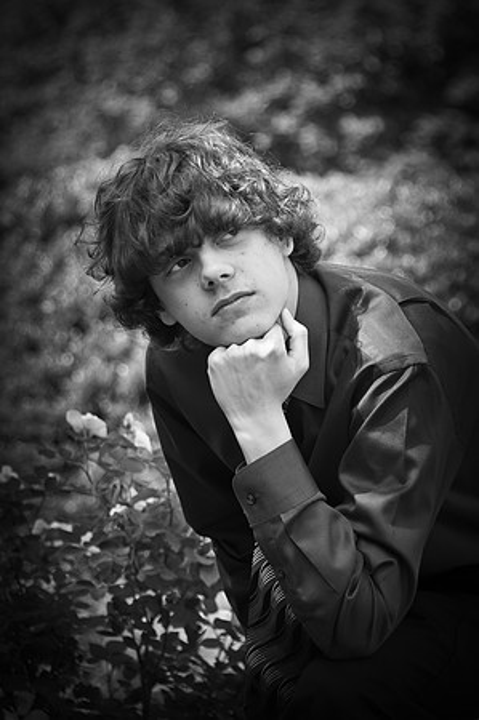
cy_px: 360
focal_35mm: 225
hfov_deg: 6.1
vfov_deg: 9.2
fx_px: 4501
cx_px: 240
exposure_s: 1/250
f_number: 5.6
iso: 200
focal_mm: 150
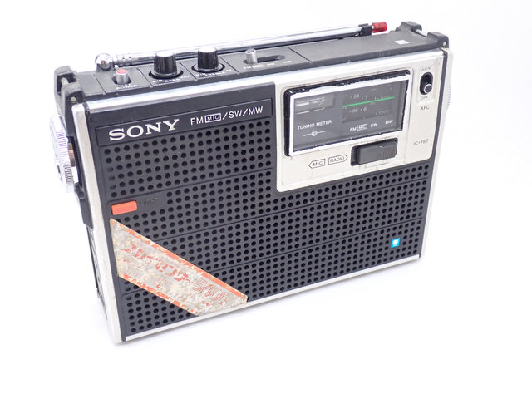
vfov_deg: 35.1
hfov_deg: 45.8
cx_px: 266
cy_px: 200
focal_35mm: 41
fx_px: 630
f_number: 2.8
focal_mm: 7.31
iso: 400
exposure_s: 1/40
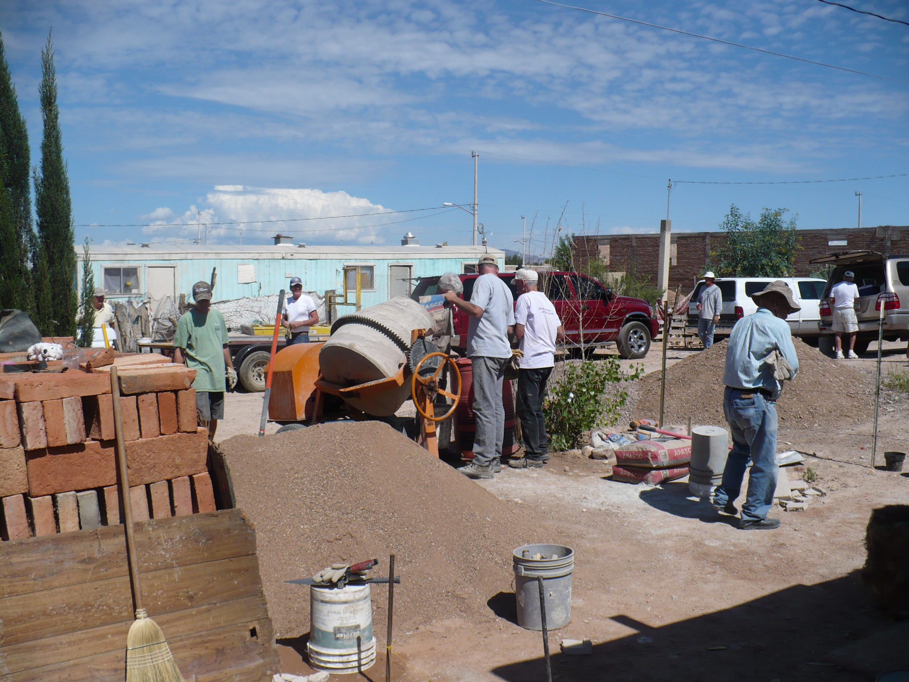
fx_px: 972
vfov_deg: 38.7
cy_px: 341
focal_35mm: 37
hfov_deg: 50.1
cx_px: 454
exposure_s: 1/400
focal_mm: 6.1
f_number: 8
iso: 100
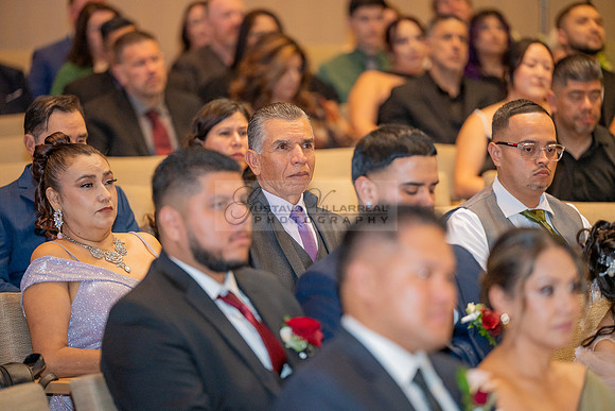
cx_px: 308
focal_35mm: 200
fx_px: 3417
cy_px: 206
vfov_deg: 6.9
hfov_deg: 10.3
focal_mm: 200
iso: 1250
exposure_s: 1/160
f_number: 3.2
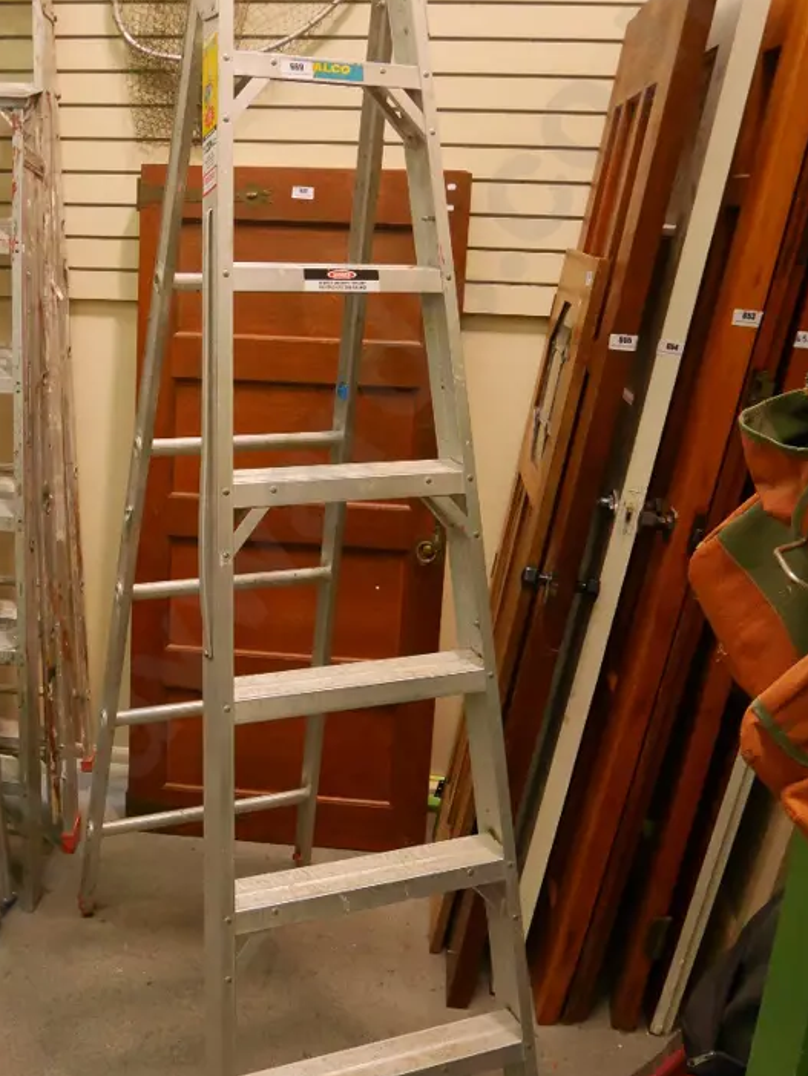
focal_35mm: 35
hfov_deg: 40.2
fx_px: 1089
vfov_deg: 52.6
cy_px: 547
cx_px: 264
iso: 3200
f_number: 3.7
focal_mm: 12
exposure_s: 1/125
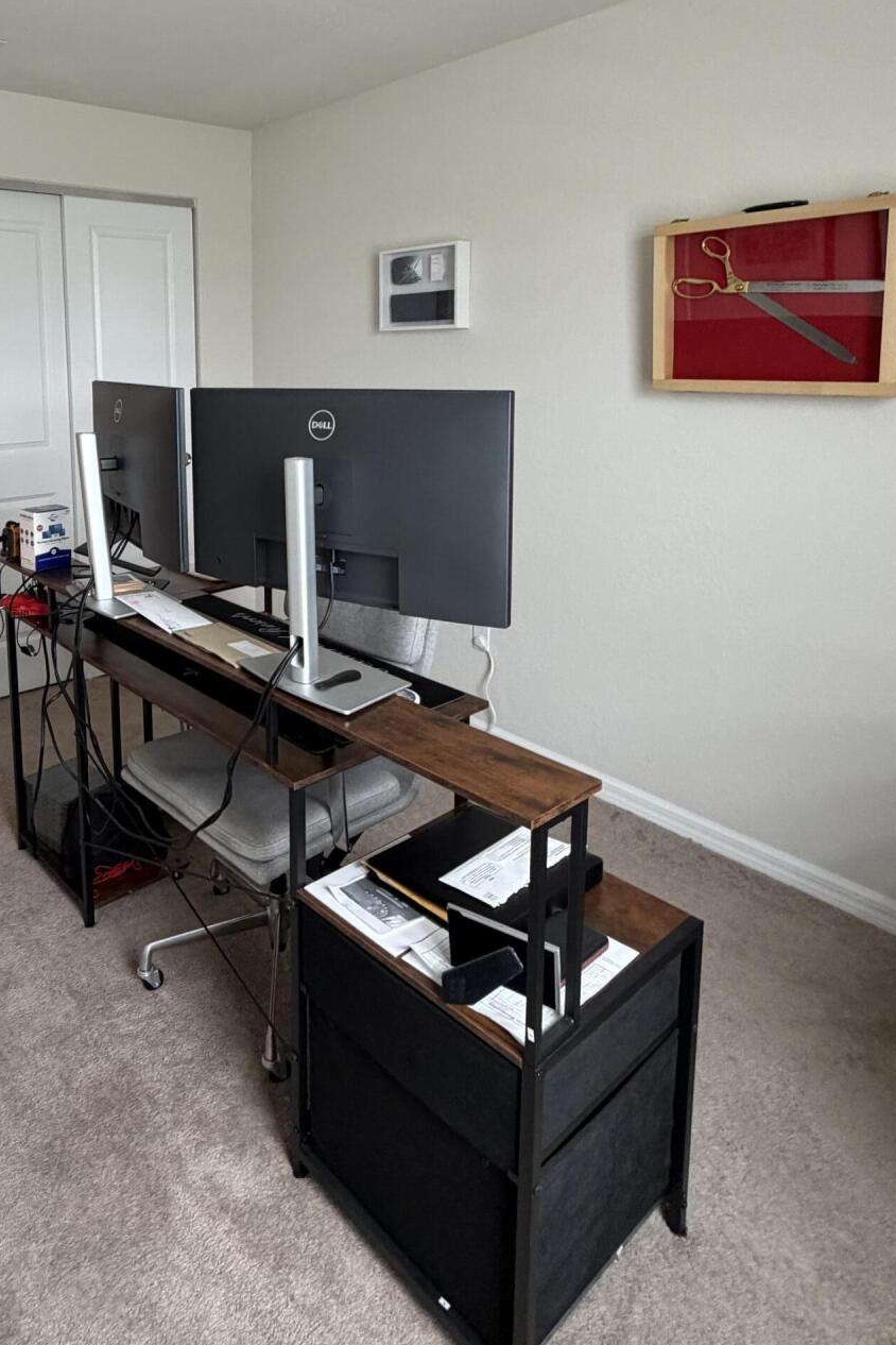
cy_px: 460
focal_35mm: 23
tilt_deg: -8.0
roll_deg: +0.7
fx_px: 859
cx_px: 243
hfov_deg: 53.1
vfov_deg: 74.0
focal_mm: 2.22
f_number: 2.2
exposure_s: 1/60
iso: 250
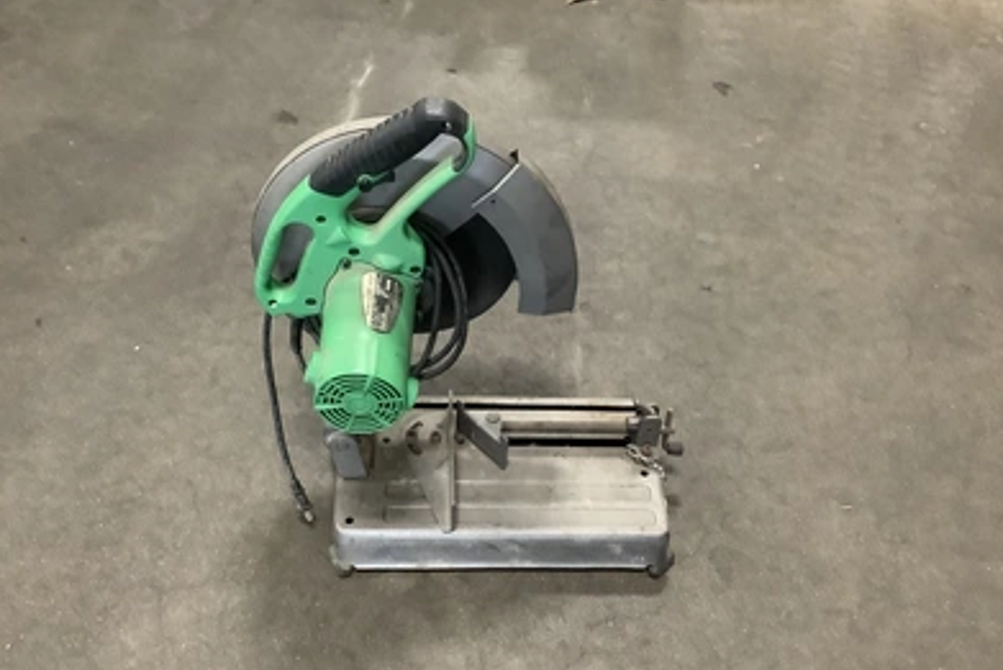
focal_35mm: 33
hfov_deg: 57.2
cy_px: 331
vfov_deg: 40.0
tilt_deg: -44.2
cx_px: 498
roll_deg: -5.0
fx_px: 920
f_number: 2.4
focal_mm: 3.3
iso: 500
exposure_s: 1/30
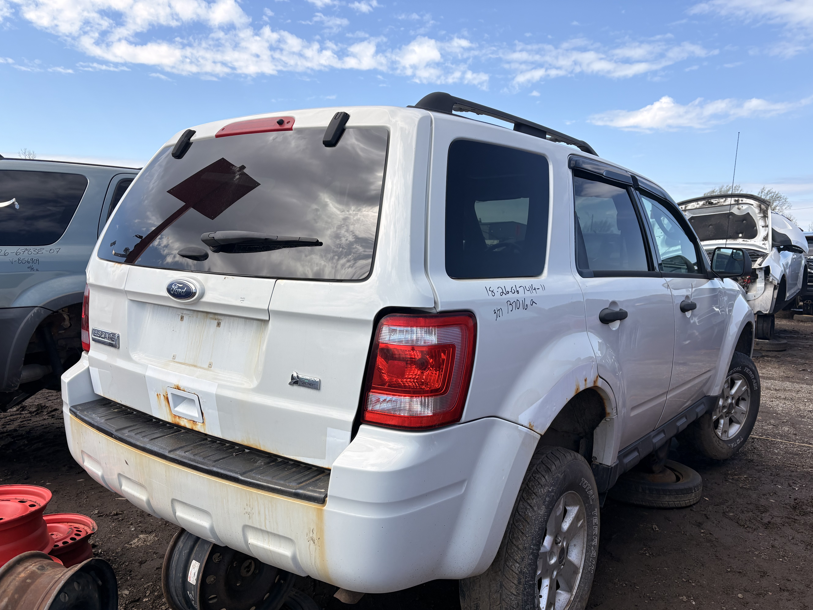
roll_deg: -0.3
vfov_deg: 49.7
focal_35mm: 28
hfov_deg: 63.4
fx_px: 658
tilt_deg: -7.3
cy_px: 328
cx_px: 418
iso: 50
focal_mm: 5.96
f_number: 1.6
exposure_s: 1/2451
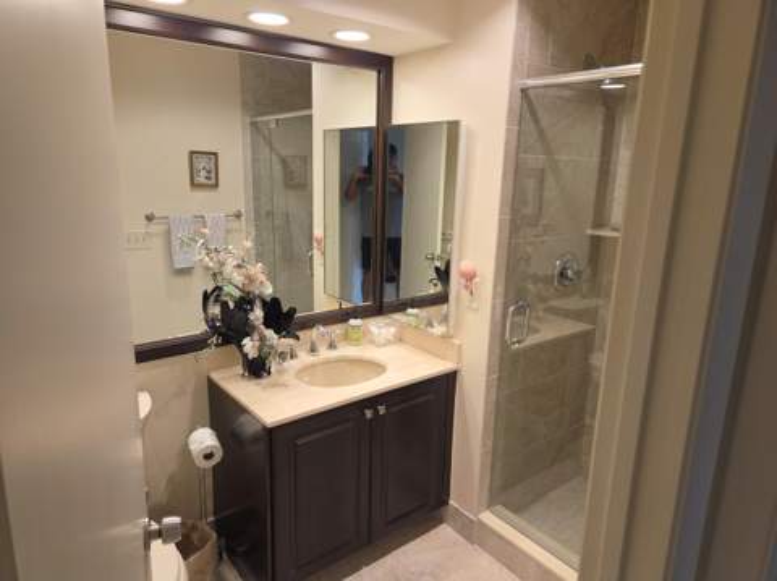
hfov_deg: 74.0
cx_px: 388
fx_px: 516
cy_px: 290
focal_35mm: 23
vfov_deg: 58.8
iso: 64
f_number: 1.8
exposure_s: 1/120
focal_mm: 5.4
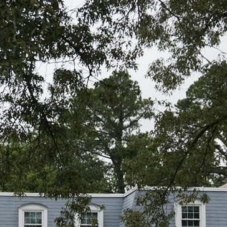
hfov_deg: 15.3
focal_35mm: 114
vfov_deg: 15.2
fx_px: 846
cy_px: 185
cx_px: 82
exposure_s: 1/160
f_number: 5
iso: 200
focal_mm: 30
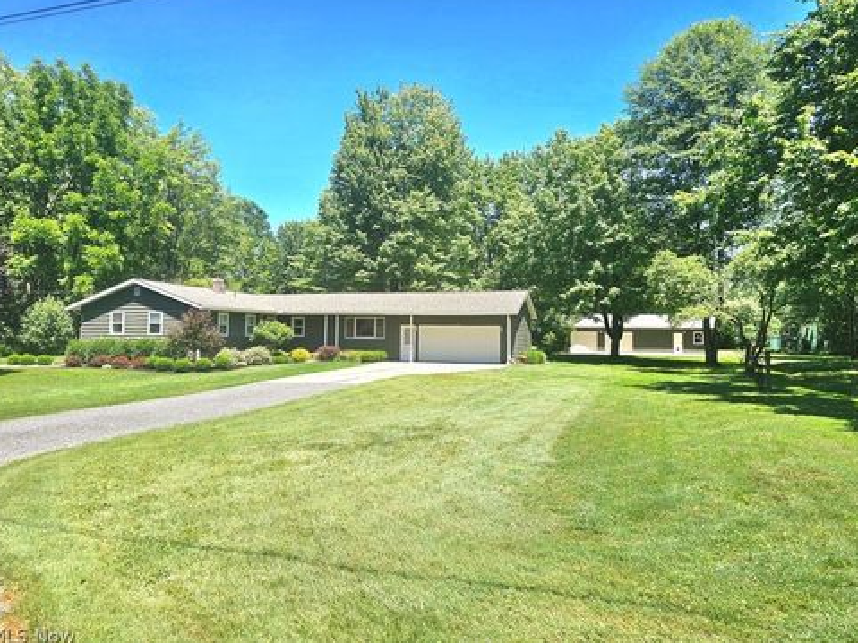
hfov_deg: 71.6
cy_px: 314
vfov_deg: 56.8
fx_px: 595
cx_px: 432
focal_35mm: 24
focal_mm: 6.3
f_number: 1.7
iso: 10
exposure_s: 1/667
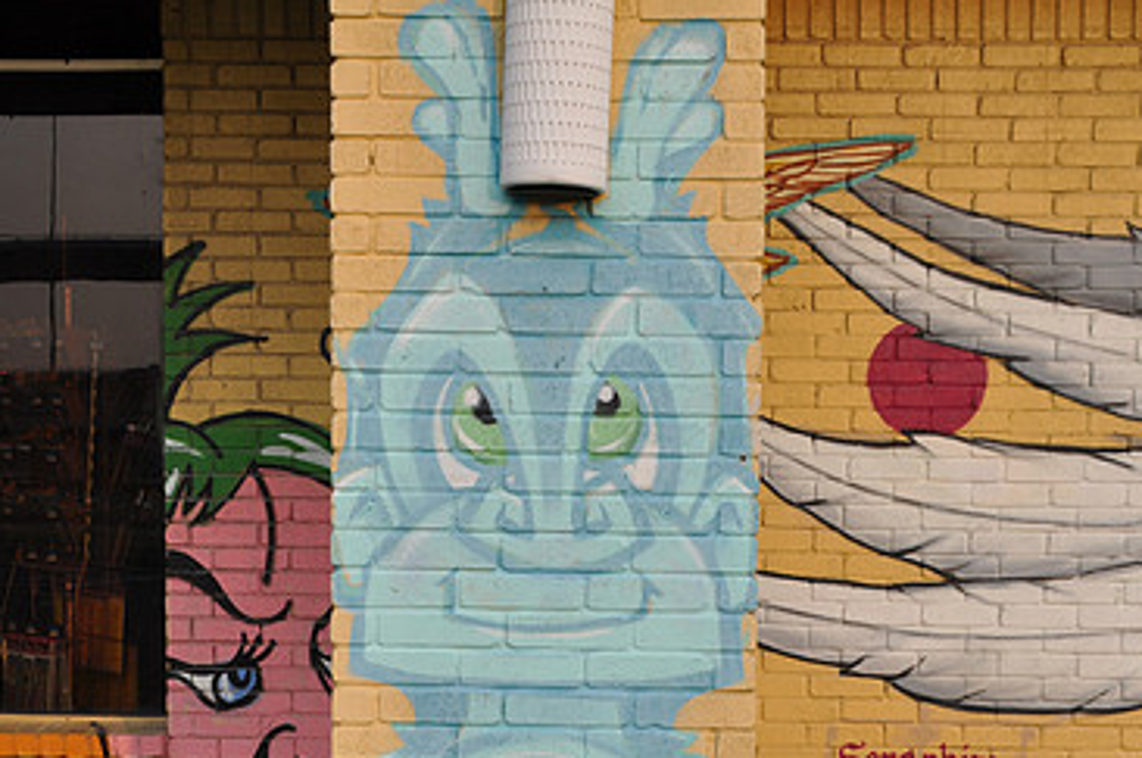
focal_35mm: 57
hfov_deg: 35.1
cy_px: 566
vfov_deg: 23.5
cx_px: 596
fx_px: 1806
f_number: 10
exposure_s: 1/100
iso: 200
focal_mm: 24
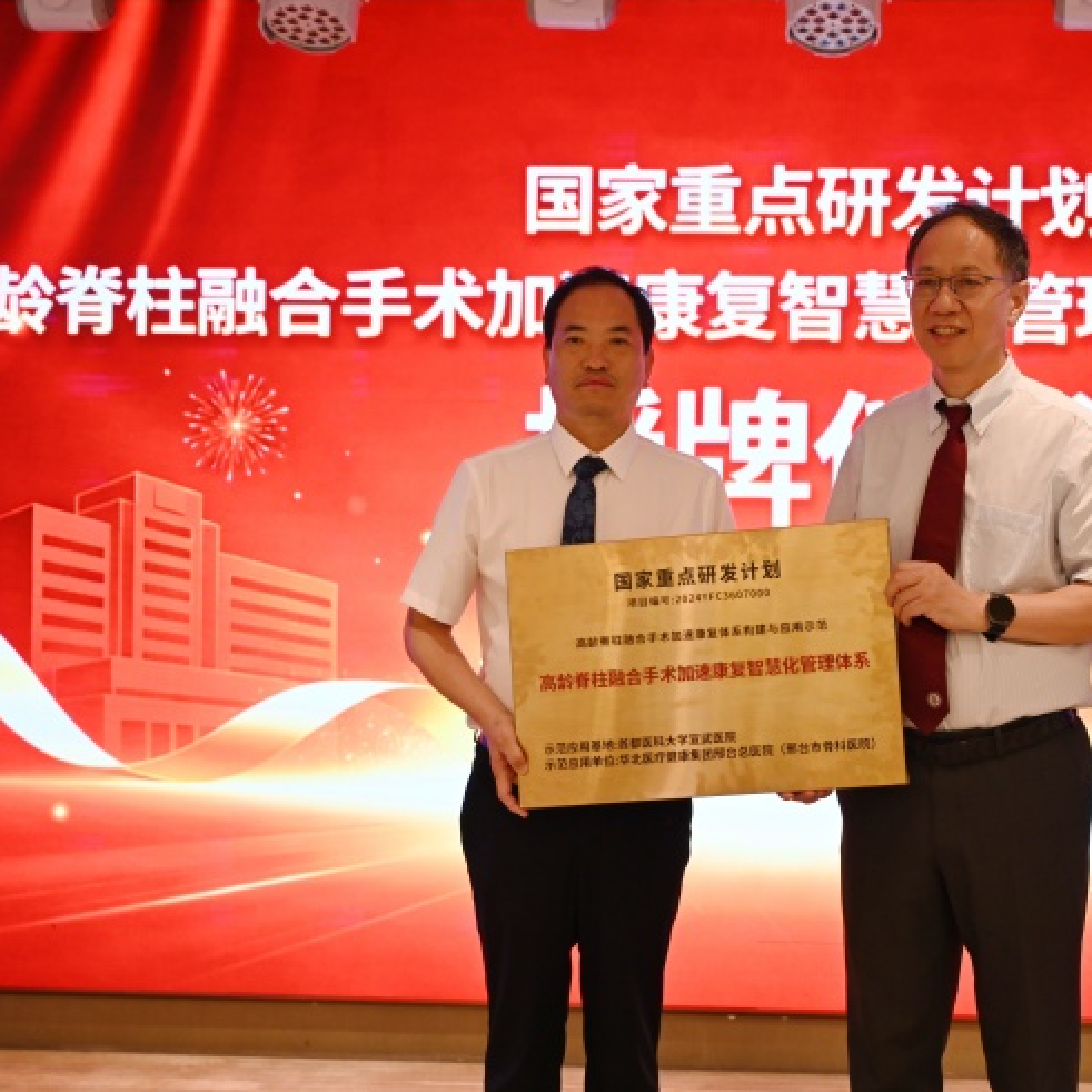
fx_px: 2177
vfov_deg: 28.2
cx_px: 761
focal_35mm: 61
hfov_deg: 27.9
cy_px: 538
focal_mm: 47
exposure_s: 1/125
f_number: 4
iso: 1000
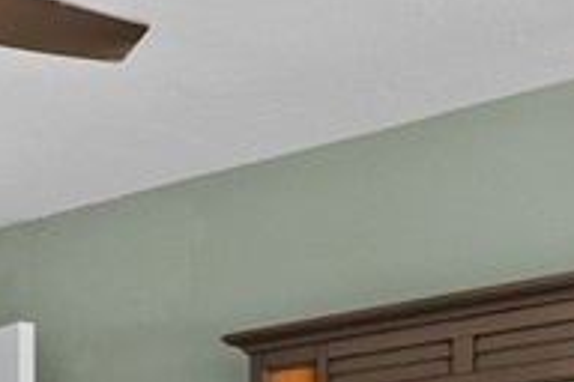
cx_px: 40
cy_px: 649
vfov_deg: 12.5
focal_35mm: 102
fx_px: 1626
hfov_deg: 19.6
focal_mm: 18
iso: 320
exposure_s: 1/8
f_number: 10
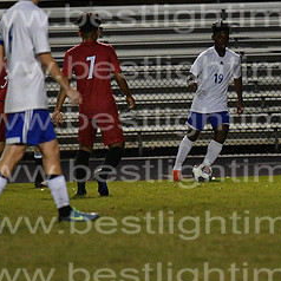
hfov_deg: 2.8
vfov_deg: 2.8
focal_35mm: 622
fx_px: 5712
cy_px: 96
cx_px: 223
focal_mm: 200
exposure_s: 1/1000
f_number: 4
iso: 6400
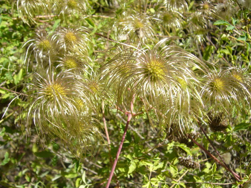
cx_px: 126
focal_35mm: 35
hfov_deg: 52.6
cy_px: 94
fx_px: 254
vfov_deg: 40.7
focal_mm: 5.8
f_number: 5.6
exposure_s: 1/250
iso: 80
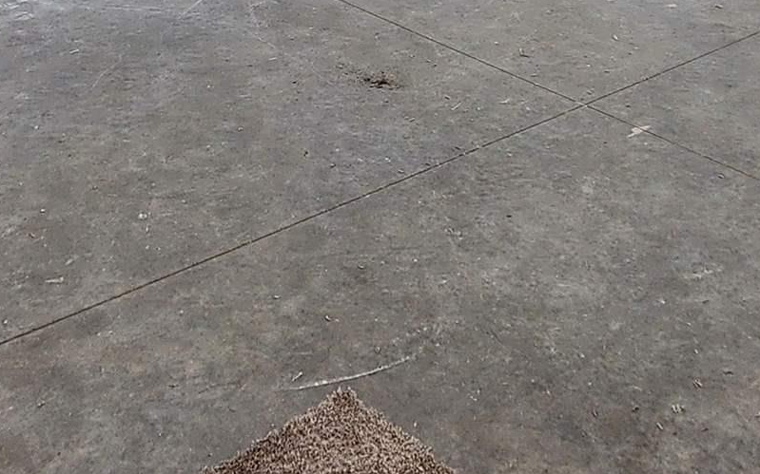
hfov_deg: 37.8
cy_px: -201
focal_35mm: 53
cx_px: 511
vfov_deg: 21.2
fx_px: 1098
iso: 64
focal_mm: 2.2
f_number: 2.2
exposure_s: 1/120
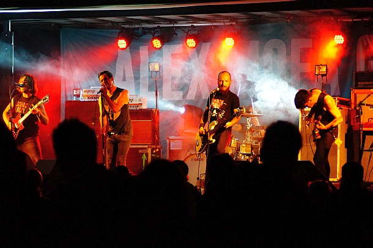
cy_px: 124
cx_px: 186
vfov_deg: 8.7
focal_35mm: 158
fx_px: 1631
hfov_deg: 13.0
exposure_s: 1/100
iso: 3200
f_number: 4
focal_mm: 105
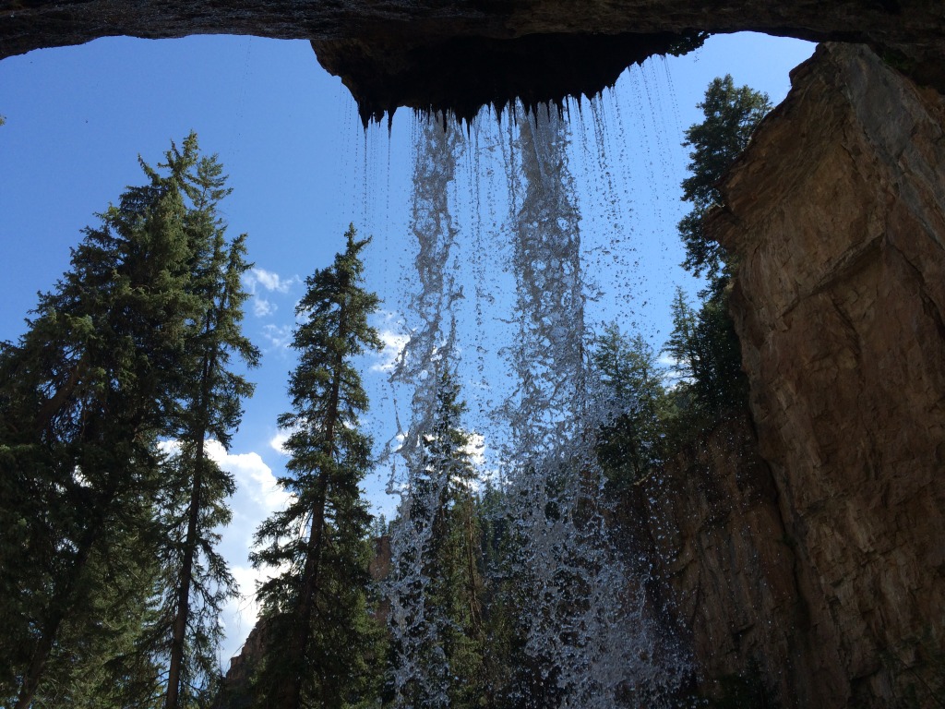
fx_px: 792
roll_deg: +1.2
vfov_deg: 48.2
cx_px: 472
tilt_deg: +28.3
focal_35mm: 29
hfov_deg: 61.7
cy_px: 354
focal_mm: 4.15
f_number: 2.2
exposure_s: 1/1466
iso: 32
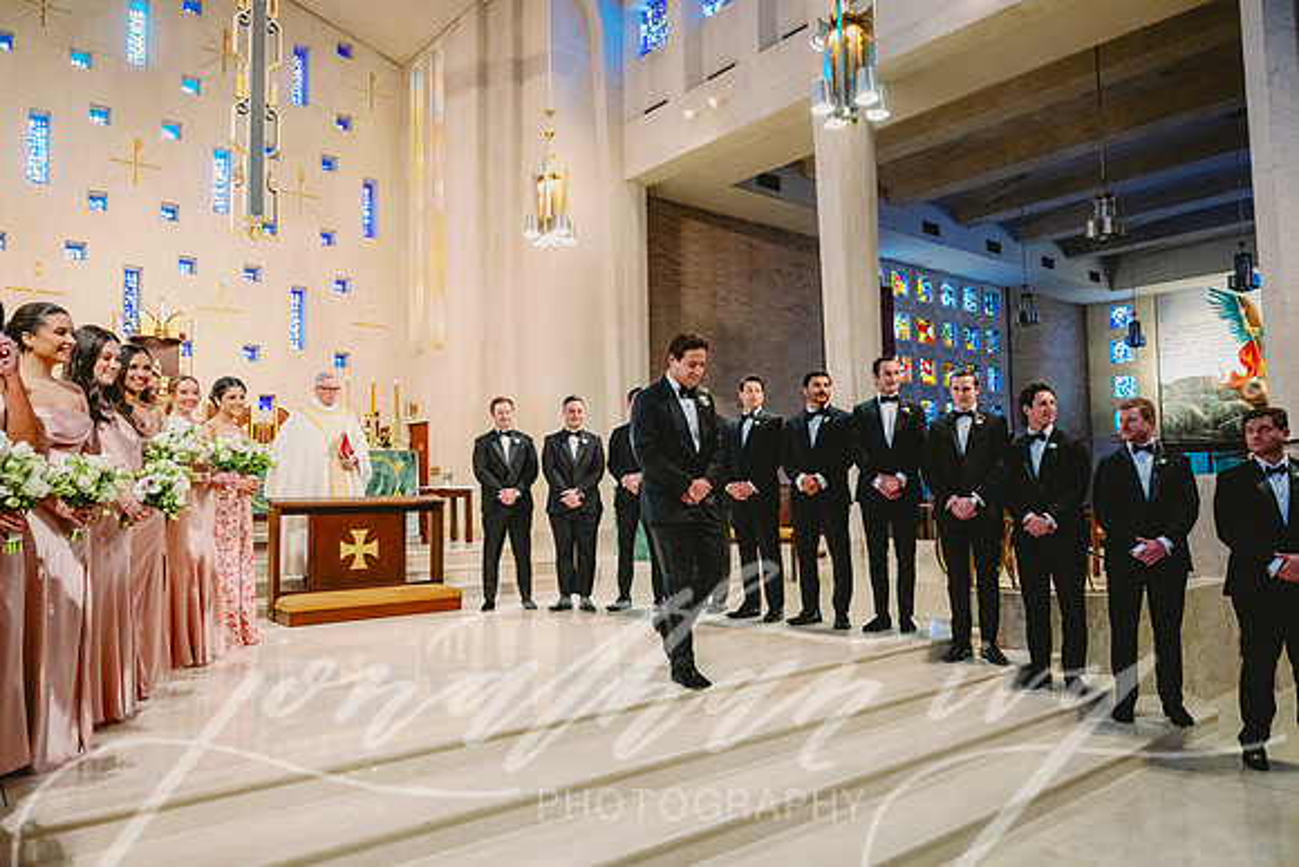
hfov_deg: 70.4
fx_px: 920
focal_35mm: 26
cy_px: 434
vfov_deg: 50.4
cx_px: 650
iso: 3200
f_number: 2.8
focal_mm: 25.5
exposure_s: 1/250
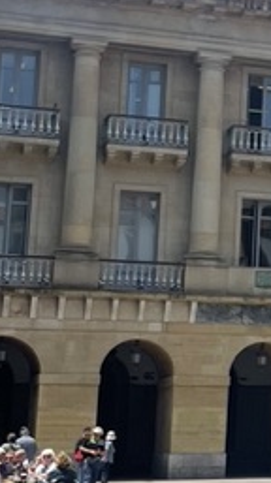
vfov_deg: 18.9
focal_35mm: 113
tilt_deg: +11.4
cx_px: 534
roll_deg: +0.2
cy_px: 162
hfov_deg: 10.0
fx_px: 1448
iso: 32
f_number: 1.6
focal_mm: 4.2
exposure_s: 1/4464
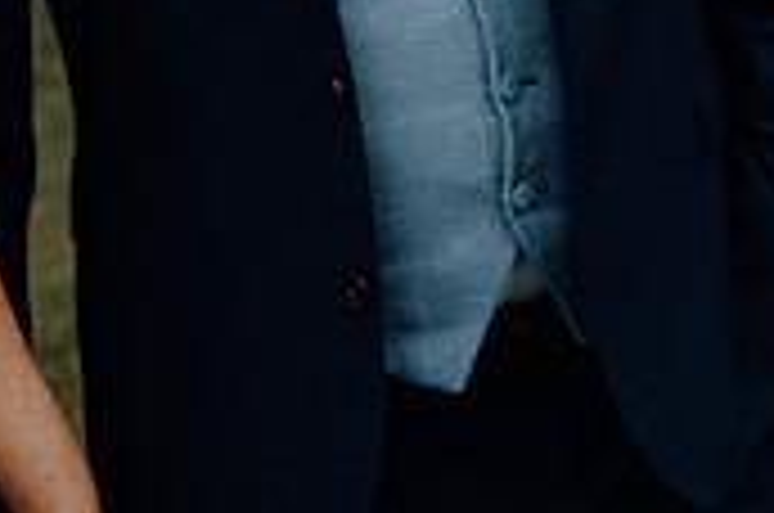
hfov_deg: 12.1
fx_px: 3627
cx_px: 54
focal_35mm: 169
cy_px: -340
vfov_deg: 7.9
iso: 2000
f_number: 3.5
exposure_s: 1/160
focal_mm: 50
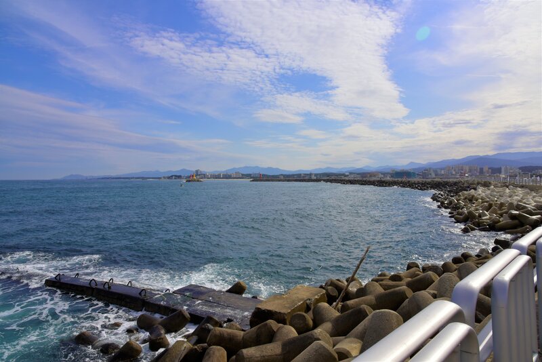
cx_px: 271
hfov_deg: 73.7
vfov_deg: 53.2
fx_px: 361
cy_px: 181
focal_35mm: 24
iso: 100
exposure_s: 1/500
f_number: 11
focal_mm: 24
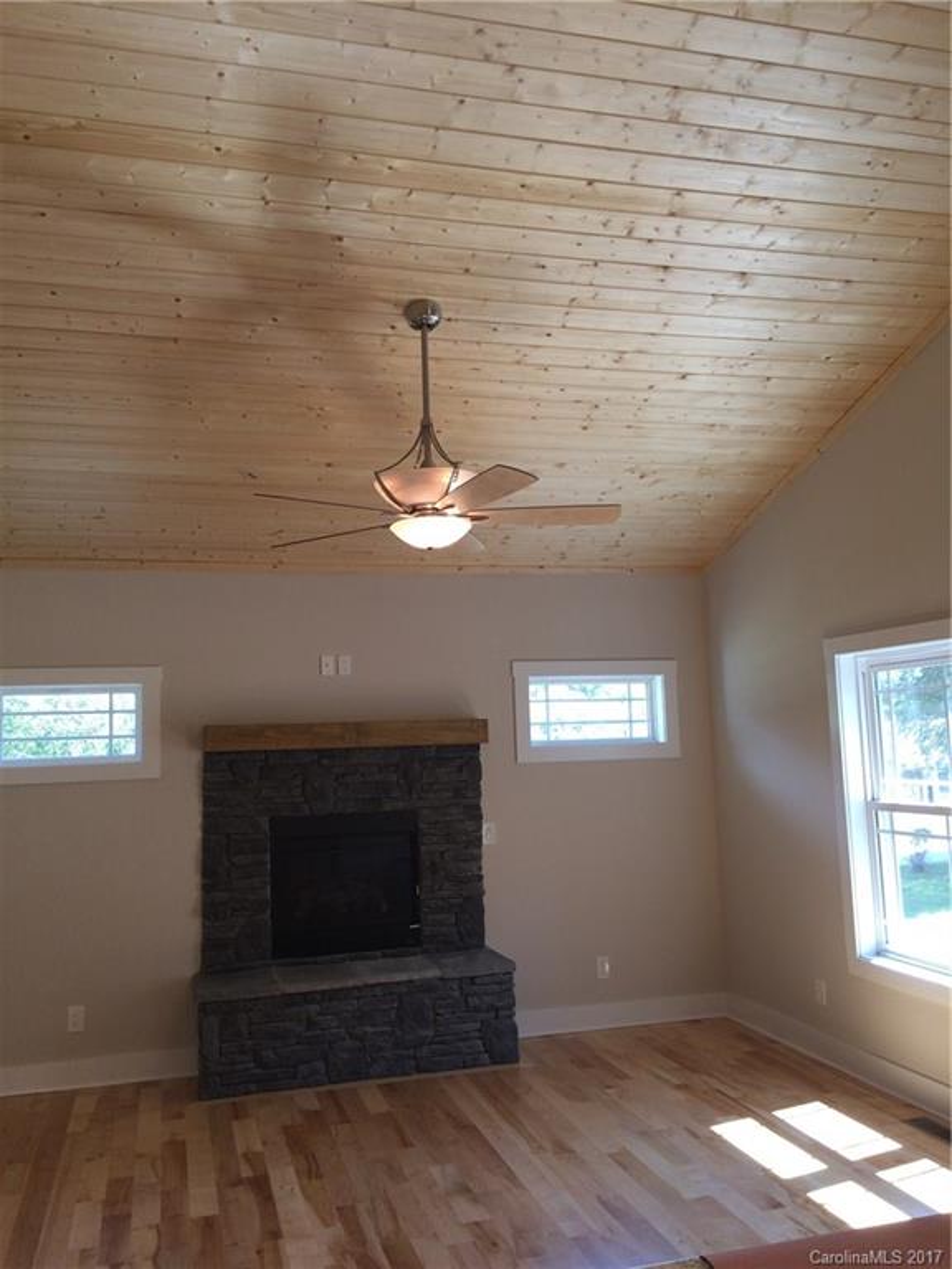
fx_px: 1063
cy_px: 634
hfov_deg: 48.2
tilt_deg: +3.8
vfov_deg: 61.7
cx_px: 476
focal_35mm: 29
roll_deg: +1.9
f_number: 2.2
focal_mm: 4.15
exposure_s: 1/60
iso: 50
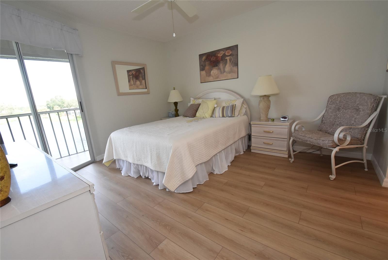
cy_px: 130
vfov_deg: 77.4
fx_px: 162
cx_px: 194
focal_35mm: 15
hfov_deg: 100.4
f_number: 5.6
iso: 800
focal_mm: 10
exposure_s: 1/125
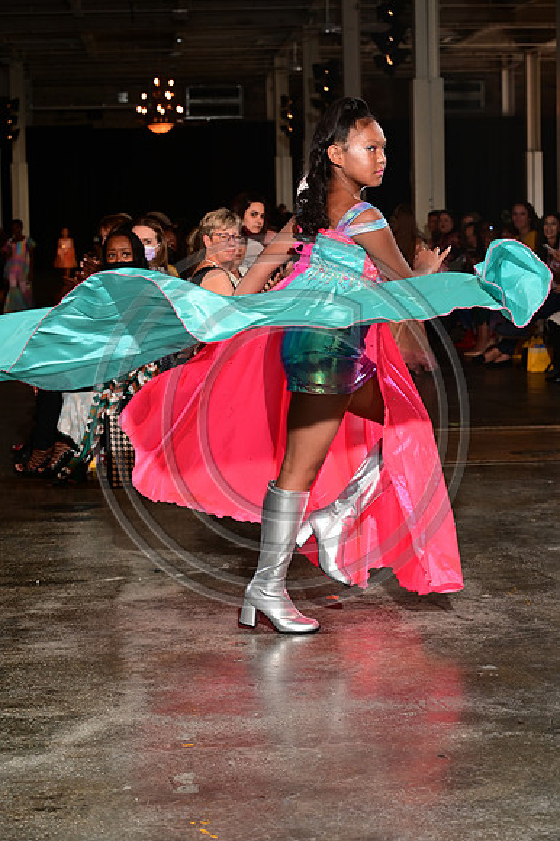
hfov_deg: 19.4
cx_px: 280
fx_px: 1635
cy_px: 420
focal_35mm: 70
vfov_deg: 28.9
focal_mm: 70
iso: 1000
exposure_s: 1/160
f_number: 6.3
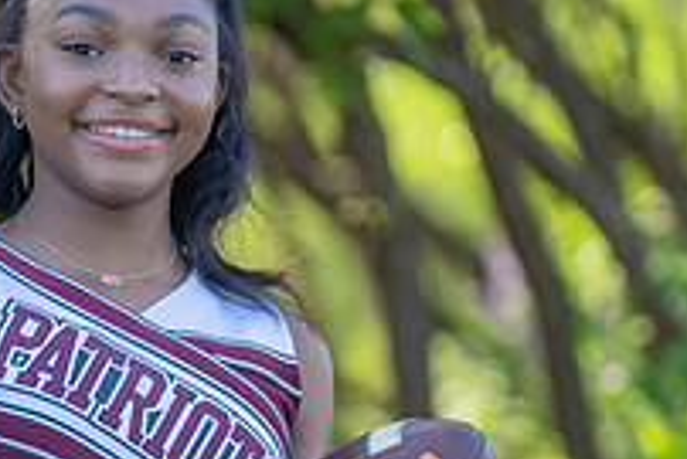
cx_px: 122
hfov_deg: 4.4
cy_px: 382
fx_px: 8994
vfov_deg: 2.9
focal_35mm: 471
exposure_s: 1/320
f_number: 2.8
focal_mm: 164
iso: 125
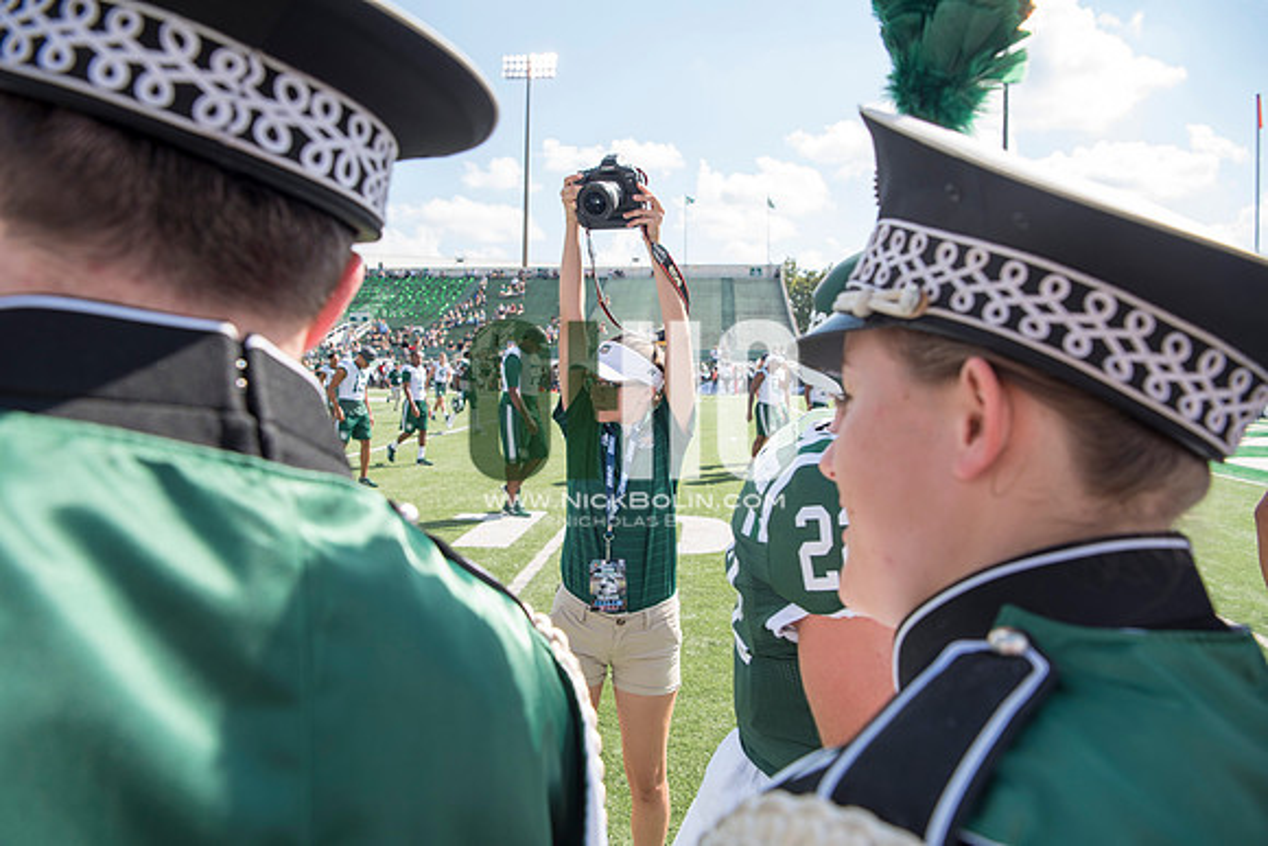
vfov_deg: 53.2
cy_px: 423
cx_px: 634
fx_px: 845
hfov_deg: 73.7
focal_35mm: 24
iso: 200
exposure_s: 1/500
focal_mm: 24
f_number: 5.6
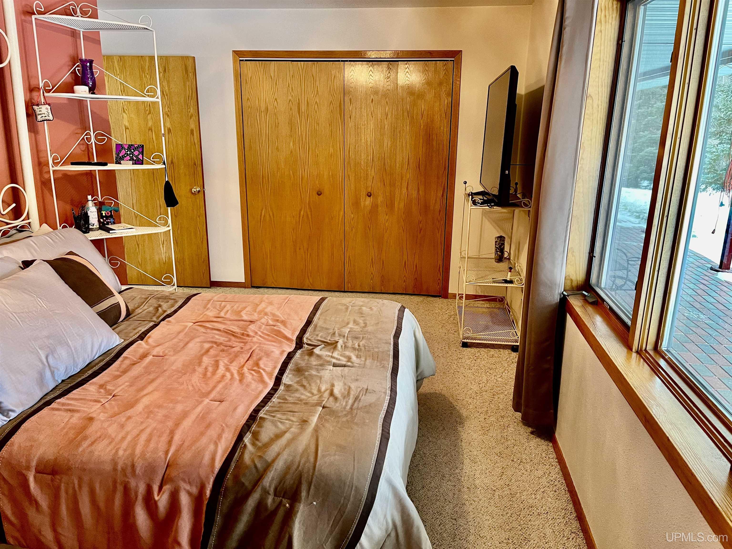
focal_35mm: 26
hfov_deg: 67.3
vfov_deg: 53.1
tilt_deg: -16.2
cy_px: 274
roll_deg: -0.3
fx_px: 550
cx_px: 366
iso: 250
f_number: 1.6
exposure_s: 1/60
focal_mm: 5.1
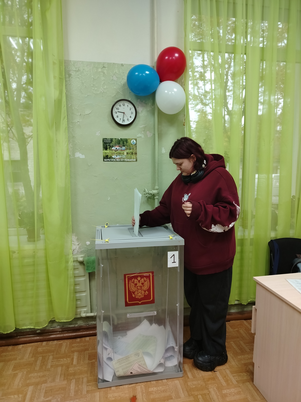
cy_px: 201
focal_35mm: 24
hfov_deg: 56.8
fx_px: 278
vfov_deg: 71.6
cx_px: 150
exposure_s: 1/33.3
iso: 366
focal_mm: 5.25
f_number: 1.75
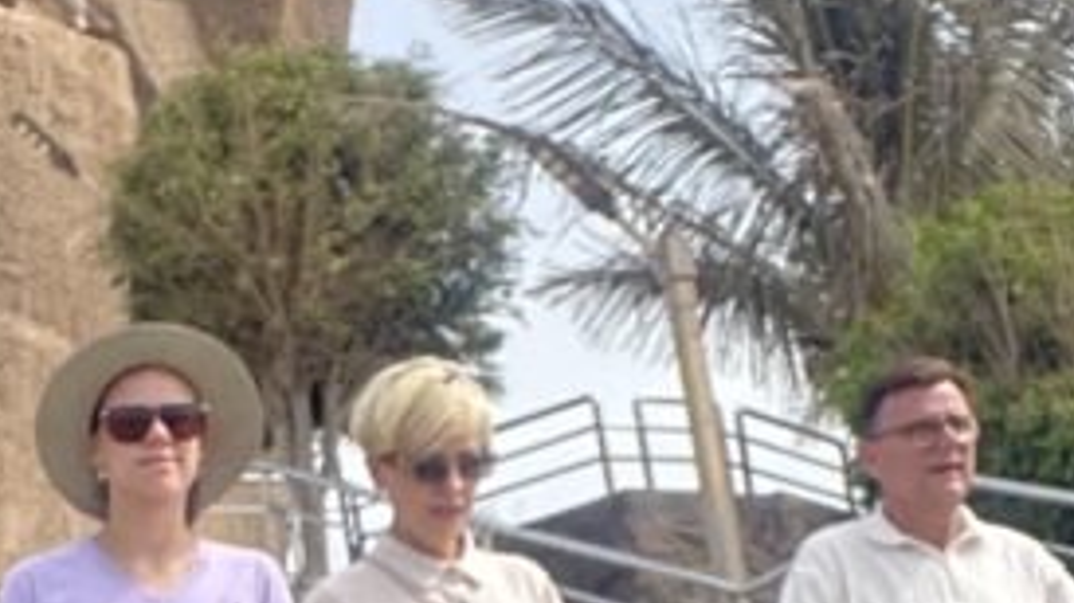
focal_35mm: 122
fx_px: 3474
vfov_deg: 9.6
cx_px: 223
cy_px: 948
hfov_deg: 17.4
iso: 25
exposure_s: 1/334
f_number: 2.2
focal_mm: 2.71
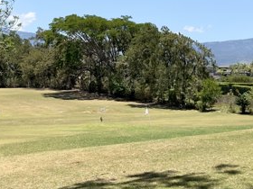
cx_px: 89
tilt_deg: +2.5
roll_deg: -1.2
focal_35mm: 109
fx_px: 797
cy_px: 43
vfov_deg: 13.5
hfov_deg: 18.0
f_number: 1.78
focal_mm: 6.86
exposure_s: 1/3597
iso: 64
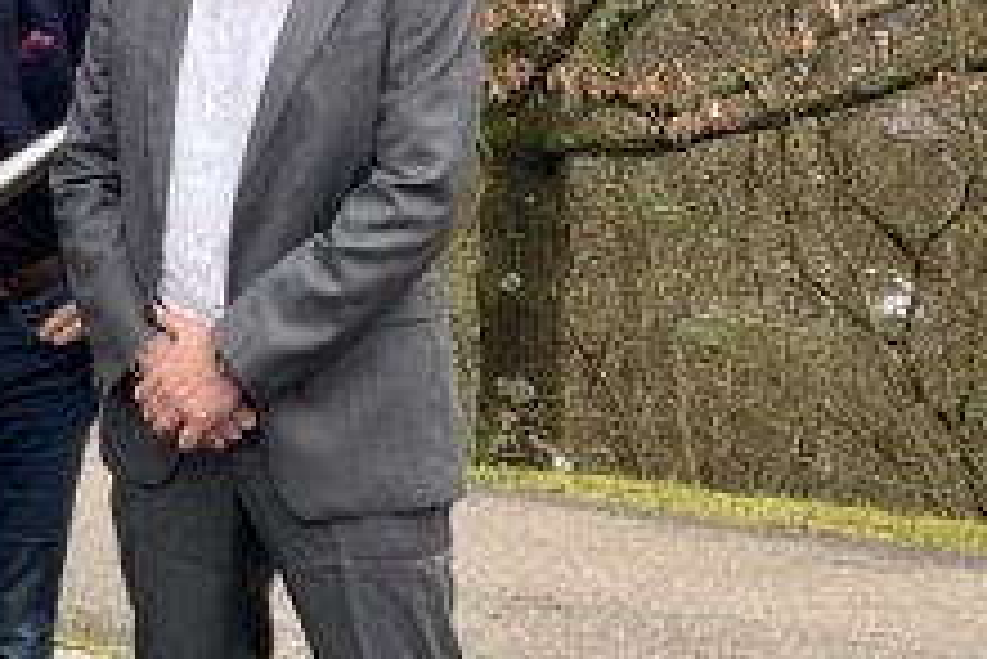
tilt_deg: -3.0
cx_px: -247
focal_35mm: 123
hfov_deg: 15.9
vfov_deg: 11.1
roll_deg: +0.1
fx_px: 3374
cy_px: 117
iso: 50
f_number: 1.5
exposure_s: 1/424
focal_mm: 5.7
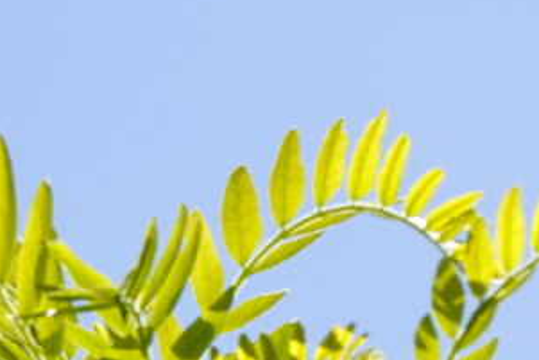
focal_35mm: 2038
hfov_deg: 1.0
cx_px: 168
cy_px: 427
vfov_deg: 0.7
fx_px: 30527
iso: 100
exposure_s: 1/1000
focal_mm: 220
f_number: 4.5
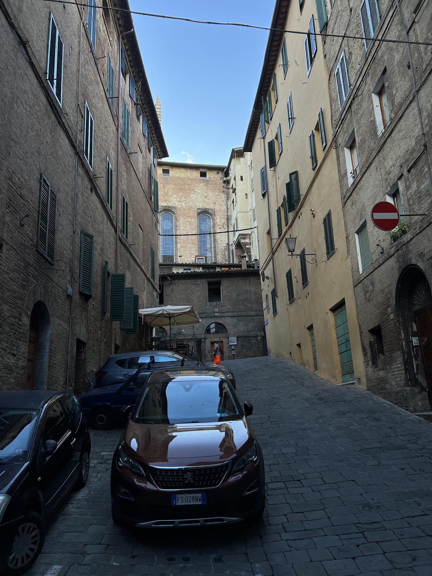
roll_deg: +2.2
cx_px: 216
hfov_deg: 53.1
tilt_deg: +15.7
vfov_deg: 67.3
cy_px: 288
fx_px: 433
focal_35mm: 26
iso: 50
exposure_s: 1/1112
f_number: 1.5
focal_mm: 5.7
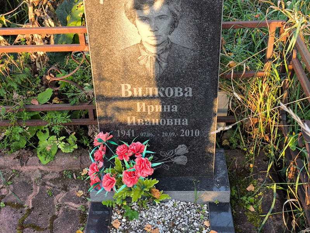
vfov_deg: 29.1
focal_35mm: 50
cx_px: 155
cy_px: 116
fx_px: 448
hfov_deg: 38.2
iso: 64
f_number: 1.7
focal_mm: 4.71
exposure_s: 1/100
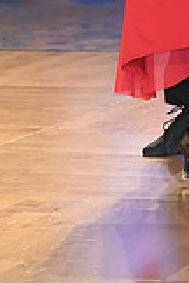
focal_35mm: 415
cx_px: 274
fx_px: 3268
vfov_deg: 4.9
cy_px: -112
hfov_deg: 3.3
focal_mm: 116
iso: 2000
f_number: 5
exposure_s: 1/250
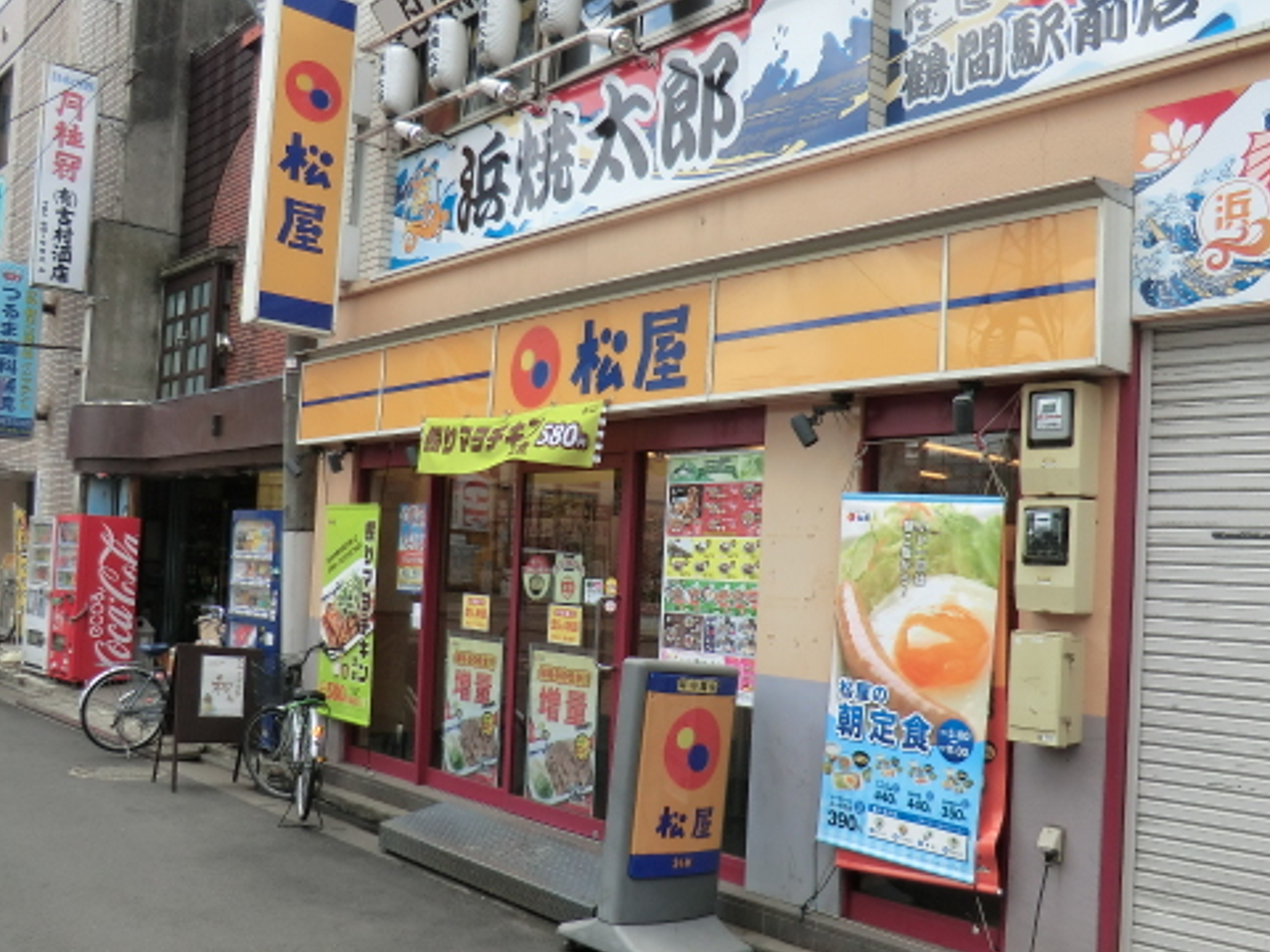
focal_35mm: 32
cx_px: 704
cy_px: 524
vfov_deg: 44.1
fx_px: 1174
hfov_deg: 56.7
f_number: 3.2
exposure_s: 1/320
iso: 80
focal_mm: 4.3
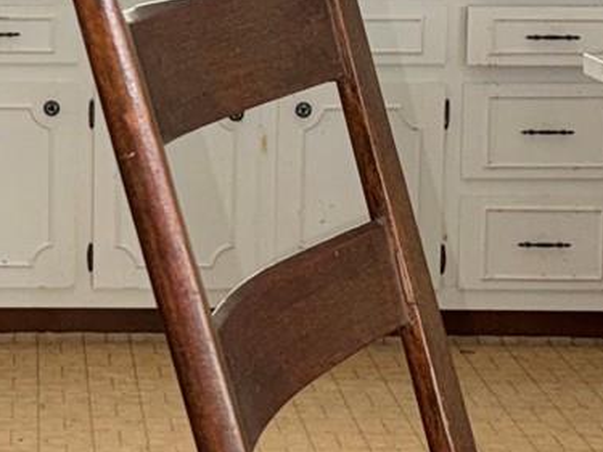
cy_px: 148
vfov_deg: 11.3
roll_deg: +0.0
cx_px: 10
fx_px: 2281
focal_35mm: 131
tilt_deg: -7.3
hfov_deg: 14.8
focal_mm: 6.76
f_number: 1.78
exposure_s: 1/17
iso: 125
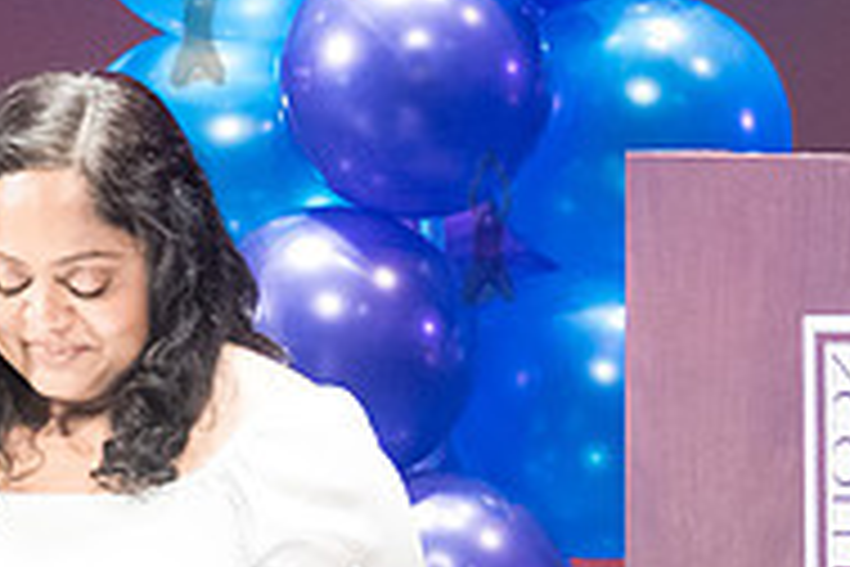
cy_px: -48
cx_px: 1346
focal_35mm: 748
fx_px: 17660
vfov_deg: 1.8
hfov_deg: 2.7
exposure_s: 1/200
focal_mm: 200
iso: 4000
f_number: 2.8
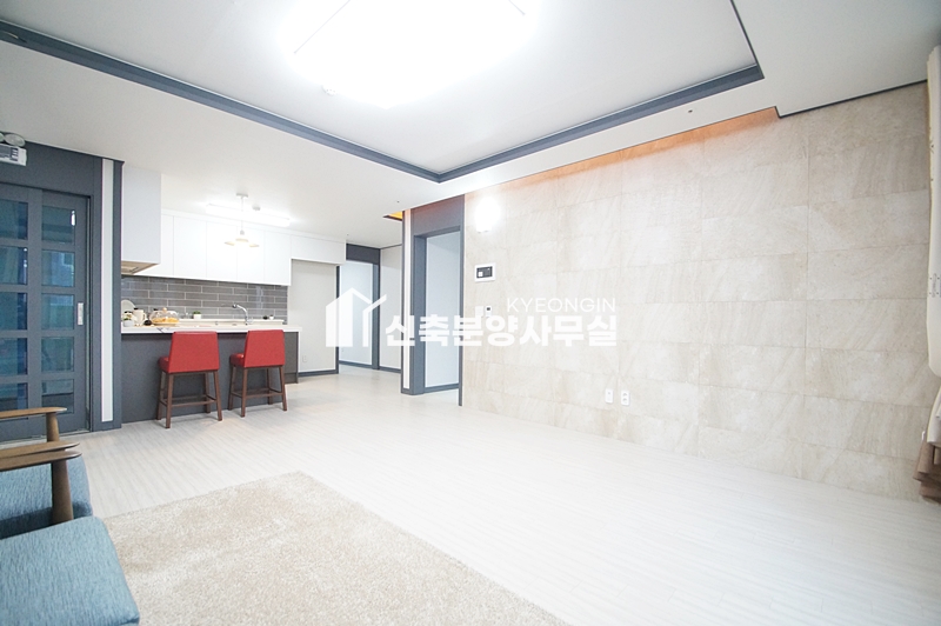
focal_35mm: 15
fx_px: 392
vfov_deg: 77.2
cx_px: 470
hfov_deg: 100.4
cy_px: 313
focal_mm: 10
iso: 1600
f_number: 4
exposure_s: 1/100
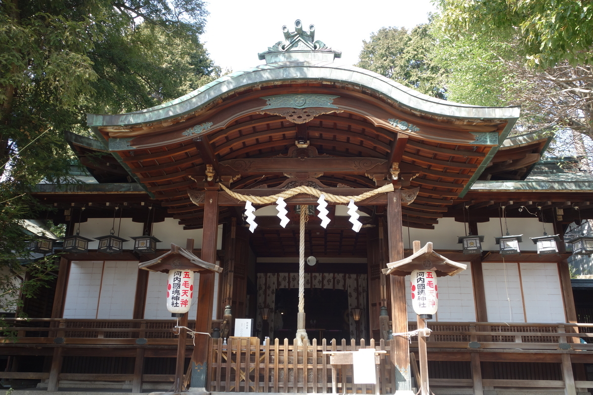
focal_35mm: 32
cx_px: 296
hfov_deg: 58.7
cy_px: 198
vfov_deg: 41.1
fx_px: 527
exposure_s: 1/100
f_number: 4
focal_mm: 11.75
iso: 125
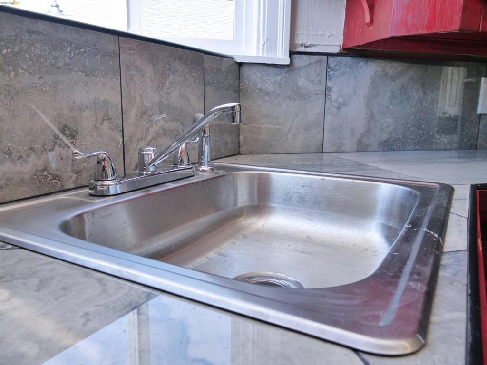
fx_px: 394
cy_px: 182
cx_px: 244
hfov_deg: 63.4
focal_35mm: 28
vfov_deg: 49.7
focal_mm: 14
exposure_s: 1/160
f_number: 5.6
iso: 800
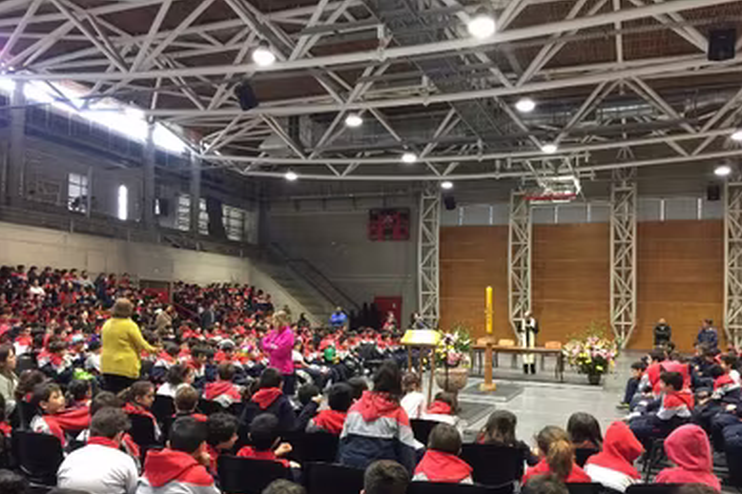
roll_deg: -2.3
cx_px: 378
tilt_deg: +2.2
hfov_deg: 60.3
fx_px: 639
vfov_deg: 42.2
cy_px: 284
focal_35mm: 31
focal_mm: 4.15
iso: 160
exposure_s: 1/17
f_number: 2.2
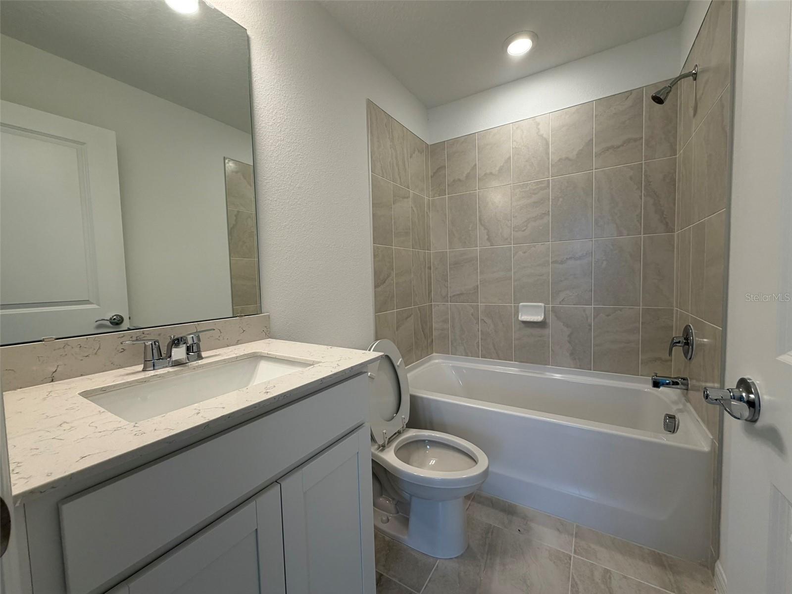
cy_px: 297
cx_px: 396
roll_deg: +1.5
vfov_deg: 85.7
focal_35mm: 14
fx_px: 320
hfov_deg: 102.1
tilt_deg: -3.6
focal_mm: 2.22
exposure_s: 1/120
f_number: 2.2
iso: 80
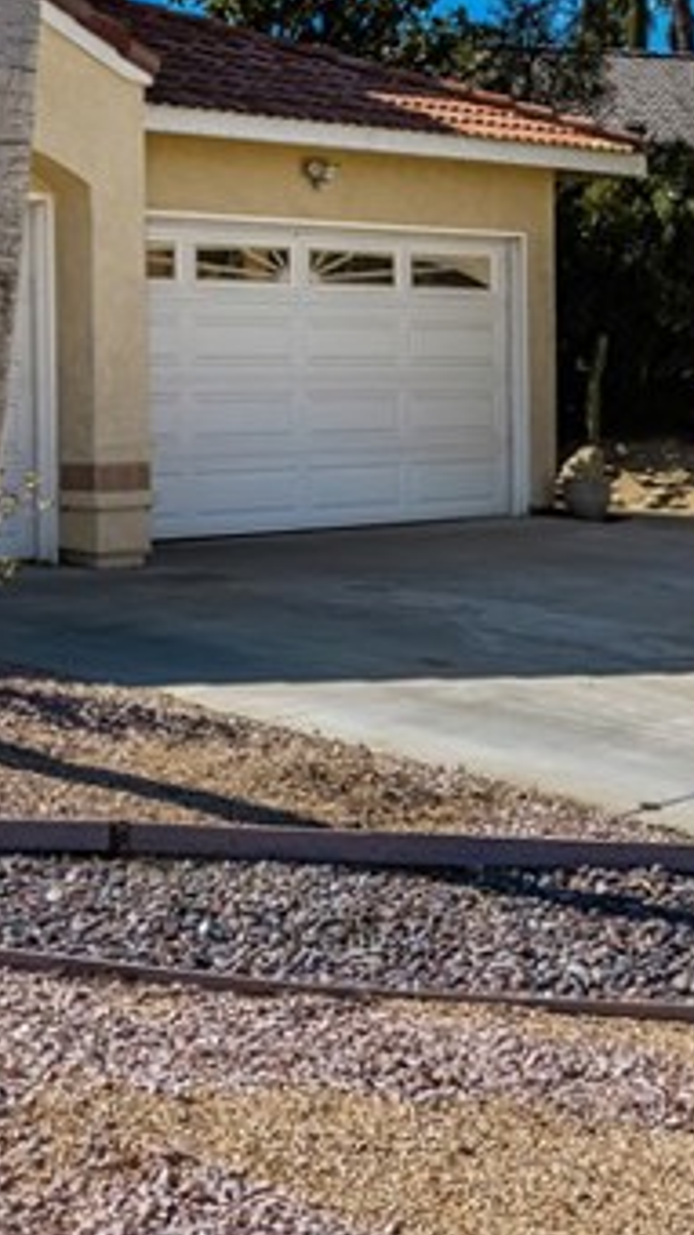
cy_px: 385
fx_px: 2017
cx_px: -65
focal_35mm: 62
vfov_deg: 33.7
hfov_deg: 18.8
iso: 80
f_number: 11
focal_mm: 19.5
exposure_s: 1/320
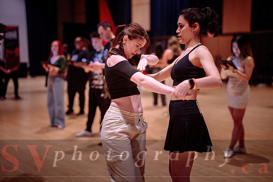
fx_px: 379
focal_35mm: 50
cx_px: 136
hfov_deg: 39.6
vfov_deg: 27.0
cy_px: 91
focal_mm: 50
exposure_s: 1/200
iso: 1600
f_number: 1.4
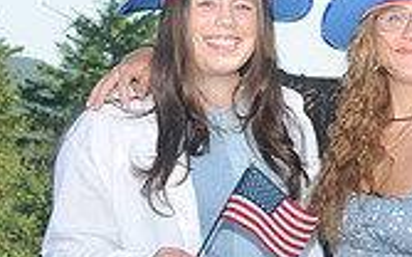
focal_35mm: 124
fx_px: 1391
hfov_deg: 15.9
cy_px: 185
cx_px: 550
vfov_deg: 10.5
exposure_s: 1/200
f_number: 7.1
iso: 200
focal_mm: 35
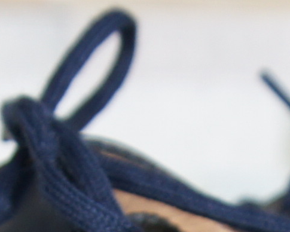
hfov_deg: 8.5
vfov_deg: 6.6
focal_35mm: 226
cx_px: 293
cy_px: 485
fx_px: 1944
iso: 200
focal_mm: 17
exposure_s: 1/40
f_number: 4
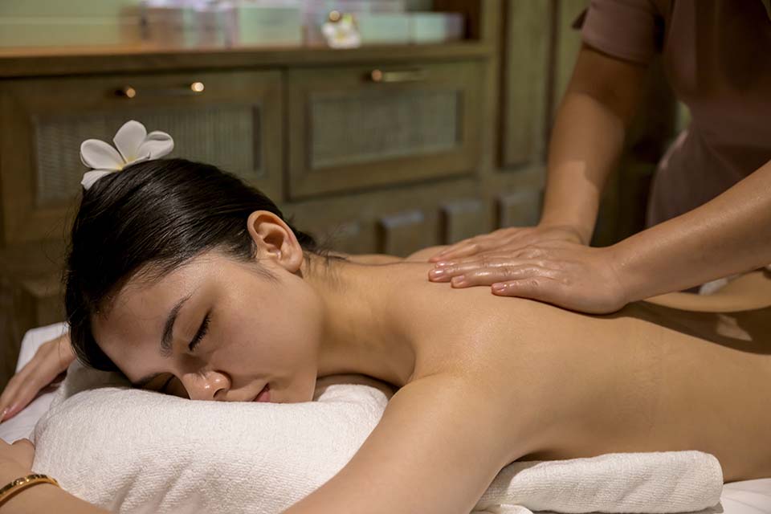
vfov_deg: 27.5
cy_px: 257
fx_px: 1049
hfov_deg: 40.3
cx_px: 386
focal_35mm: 49
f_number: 4
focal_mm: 49
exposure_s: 1/200
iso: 2000
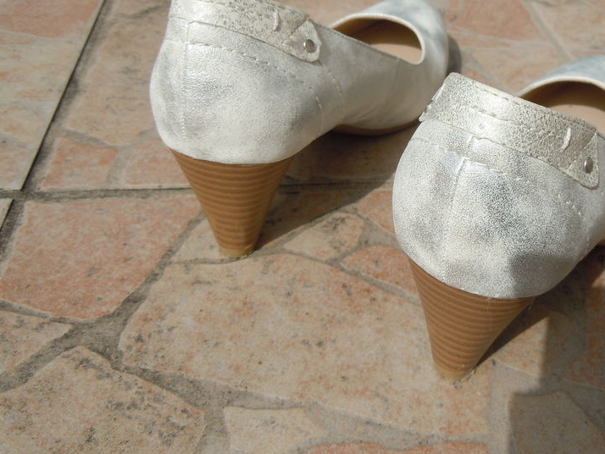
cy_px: 160
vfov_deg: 34.1
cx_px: 393
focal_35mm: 42
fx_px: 734
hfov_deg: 44.3
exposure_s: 1/400
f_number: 7
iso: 100
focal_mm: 5.4
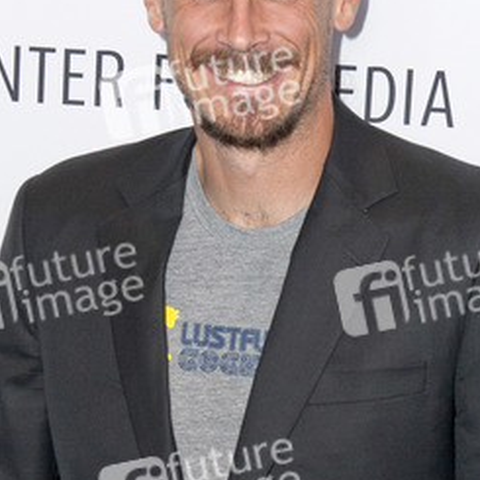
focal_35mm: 61
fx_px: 957
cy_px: 192
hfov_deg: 28.1
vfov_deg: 28.1
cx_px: 258
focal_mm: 44
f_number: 4.5
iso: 500
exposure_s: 1/400
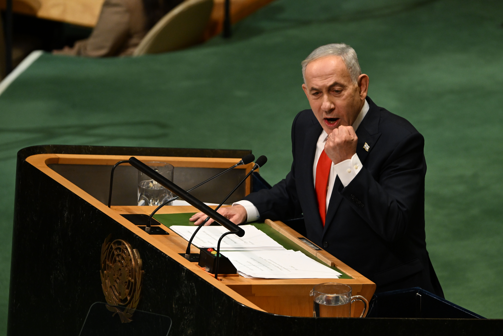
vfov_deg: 3.2
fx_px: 6008
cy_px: 168
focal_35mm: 430
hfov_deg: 4.8
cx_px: 252
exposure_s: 1/200
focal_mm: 430
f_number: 6.3
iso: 3600
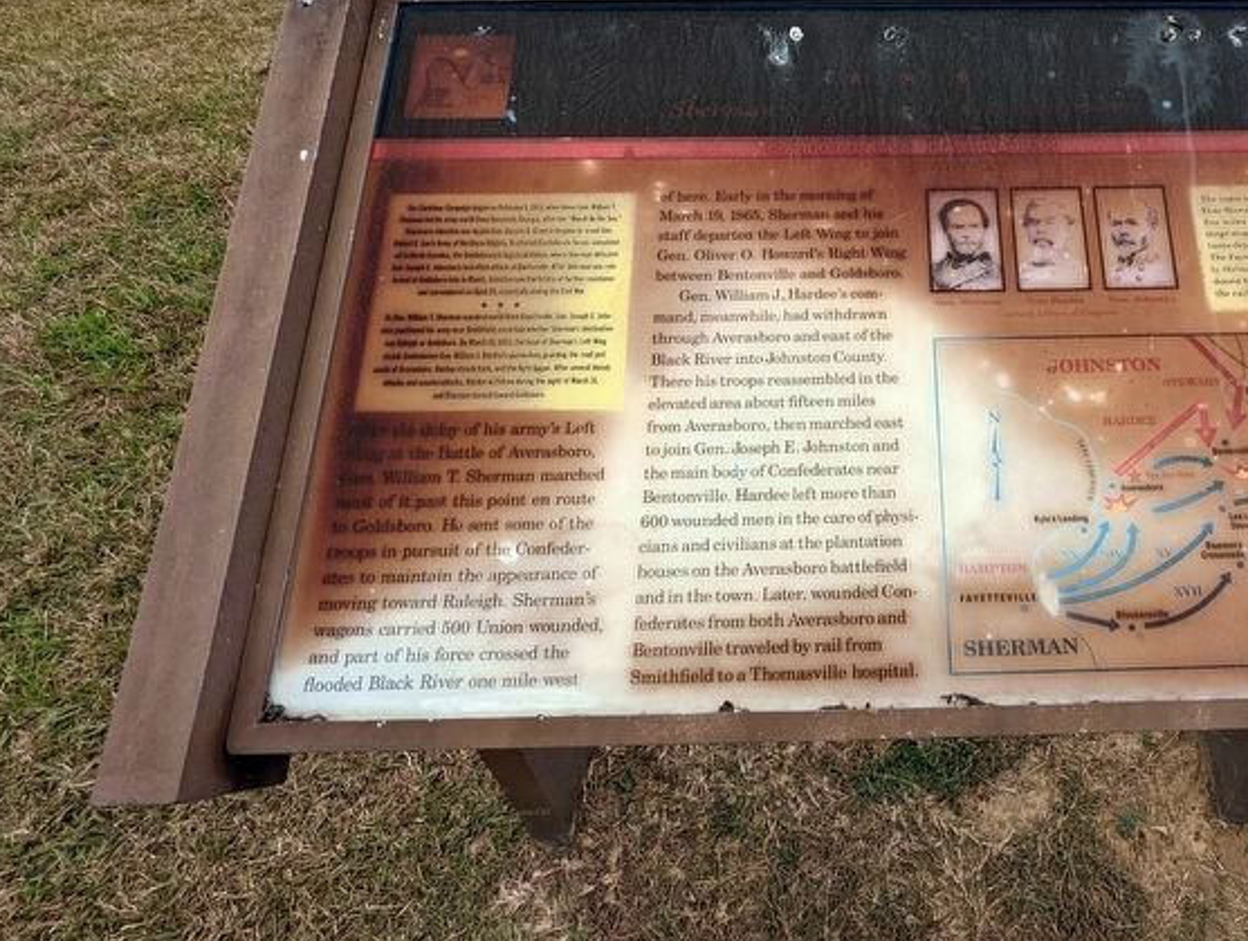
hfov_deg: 70.7
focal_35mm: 23
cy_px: 380
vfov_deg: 58.6
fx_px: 831
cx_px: 874
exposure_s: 1/359
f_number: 2.2
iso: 51
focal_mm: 2.35
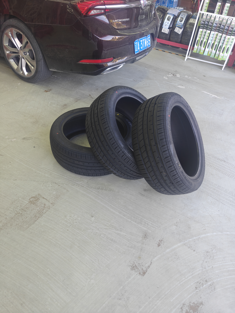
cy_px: 156
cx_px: 118
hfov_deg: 58.9
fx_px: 208
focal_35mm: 23
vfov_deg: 73.9
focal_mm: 6.06
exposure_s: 1/100
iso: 100
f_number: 1.6
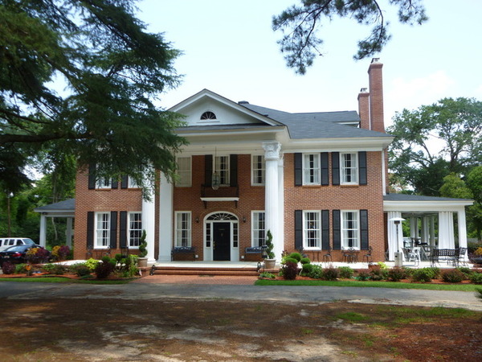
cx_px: 241
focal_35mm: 32
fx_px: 446
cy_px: 181
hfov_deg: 56.8
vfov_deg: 44.2
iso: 100
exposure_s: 1/320
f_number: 3.5
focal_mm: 5.7
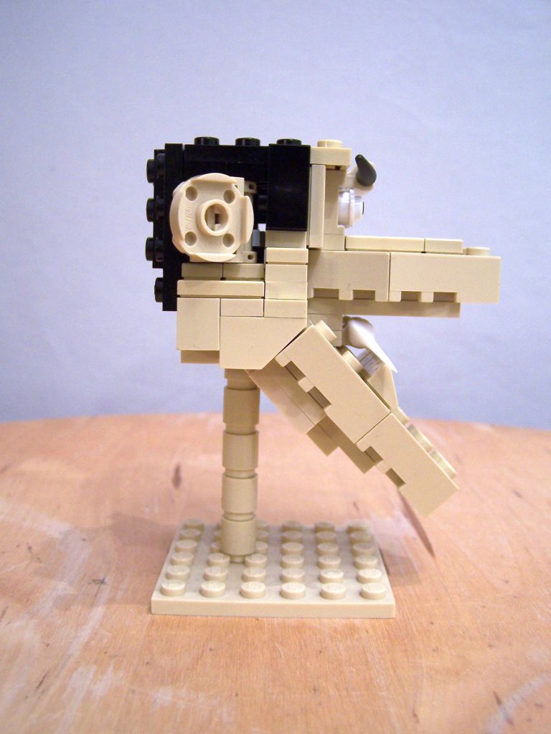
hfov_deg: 37.7
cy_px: 367
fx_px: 806
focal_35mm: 38
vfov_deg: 49.0
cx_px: 276
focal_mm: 6.3
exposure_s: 1/4
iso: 80
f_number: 2.8
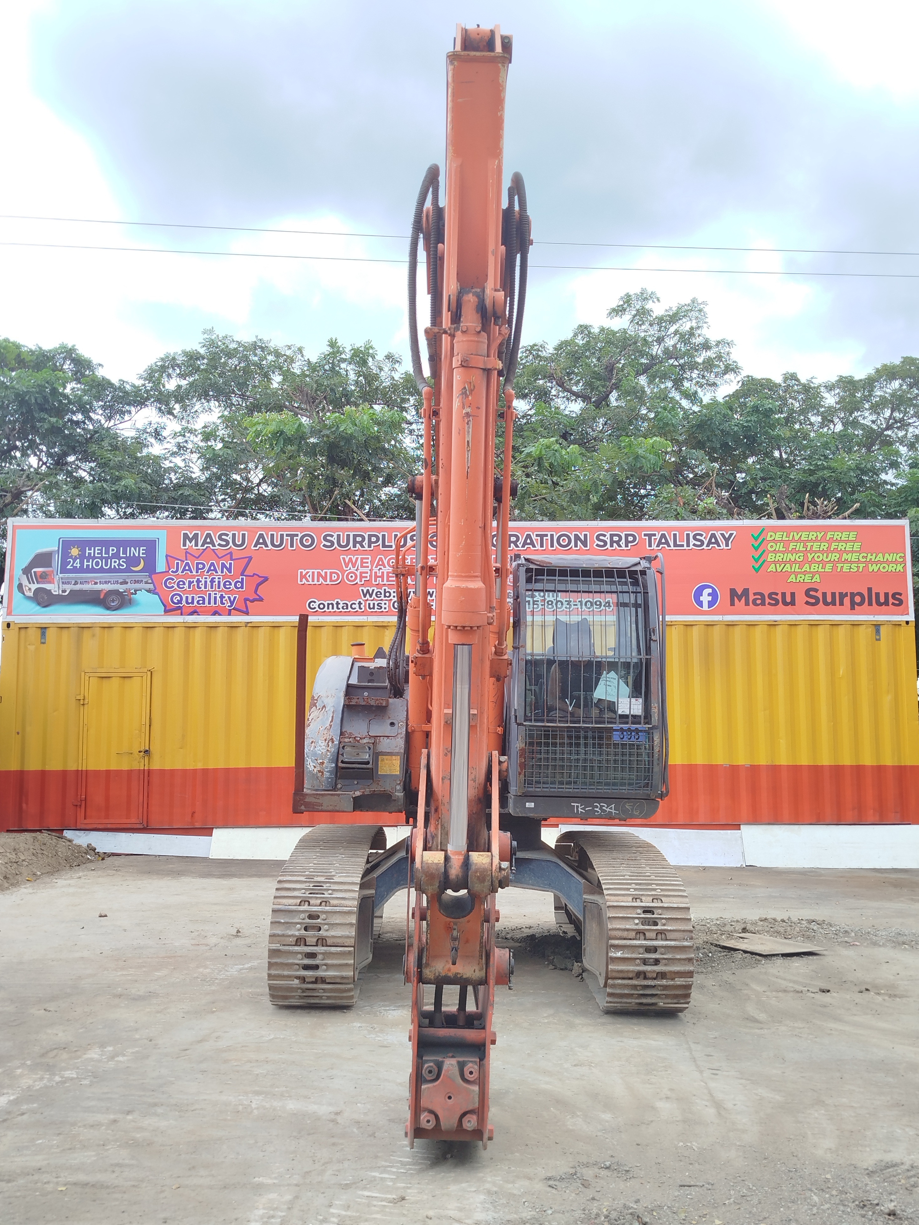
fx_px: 1133
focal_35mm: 32
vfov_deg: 56.8
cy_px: 594
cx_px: 473
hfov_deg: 44.2
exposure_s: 1/140
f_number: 1.7
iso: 50
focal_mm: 5.31
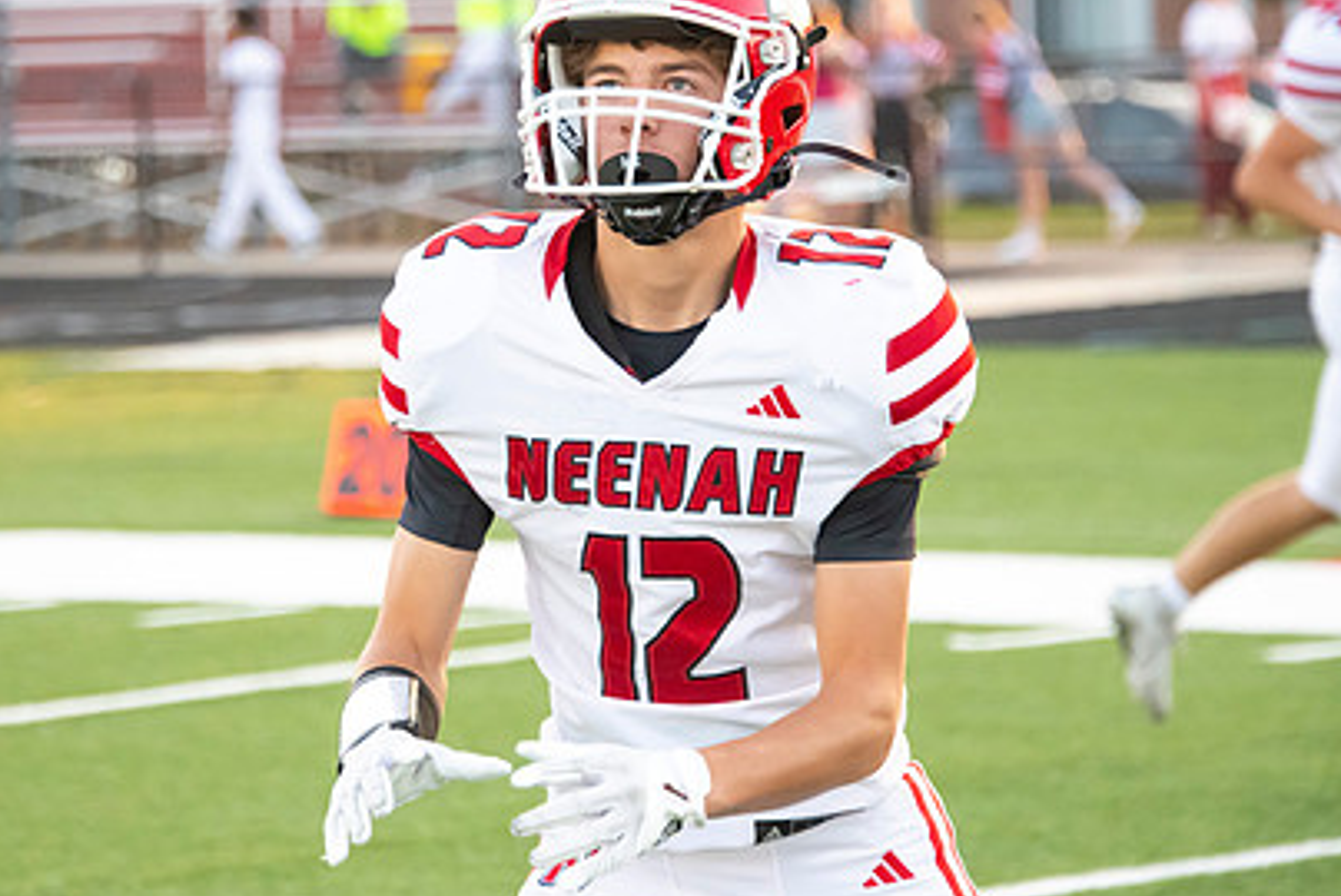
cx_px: 584
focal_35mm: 244
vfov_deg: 5.6
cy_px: 390
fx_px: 9095
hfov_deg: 8.4
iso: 4000
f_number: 5.6
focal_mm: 170
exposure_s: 1/800
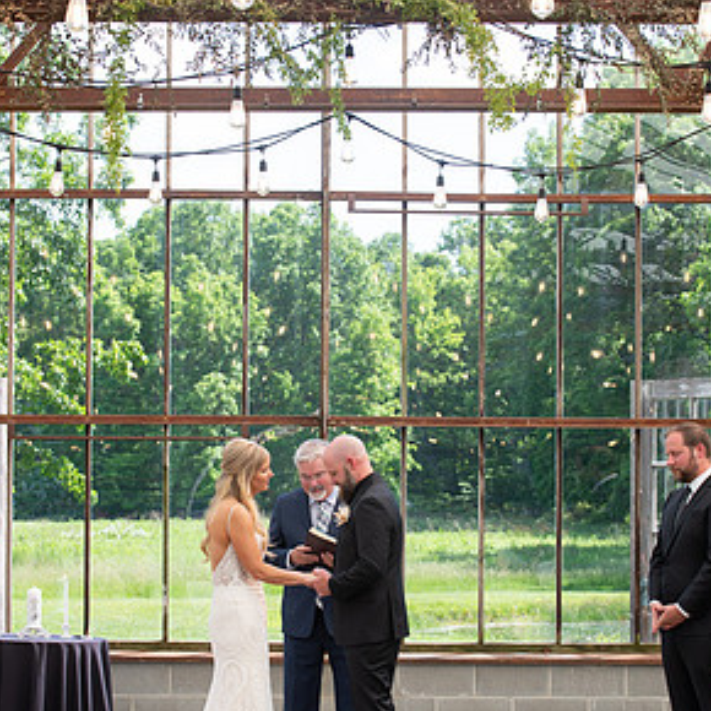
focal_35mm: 123
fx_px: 2858
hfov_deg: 14.2
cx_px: 288
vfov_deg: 14.2
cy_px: 414
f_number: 5.6
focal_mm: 70
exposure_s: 1/250
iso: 160
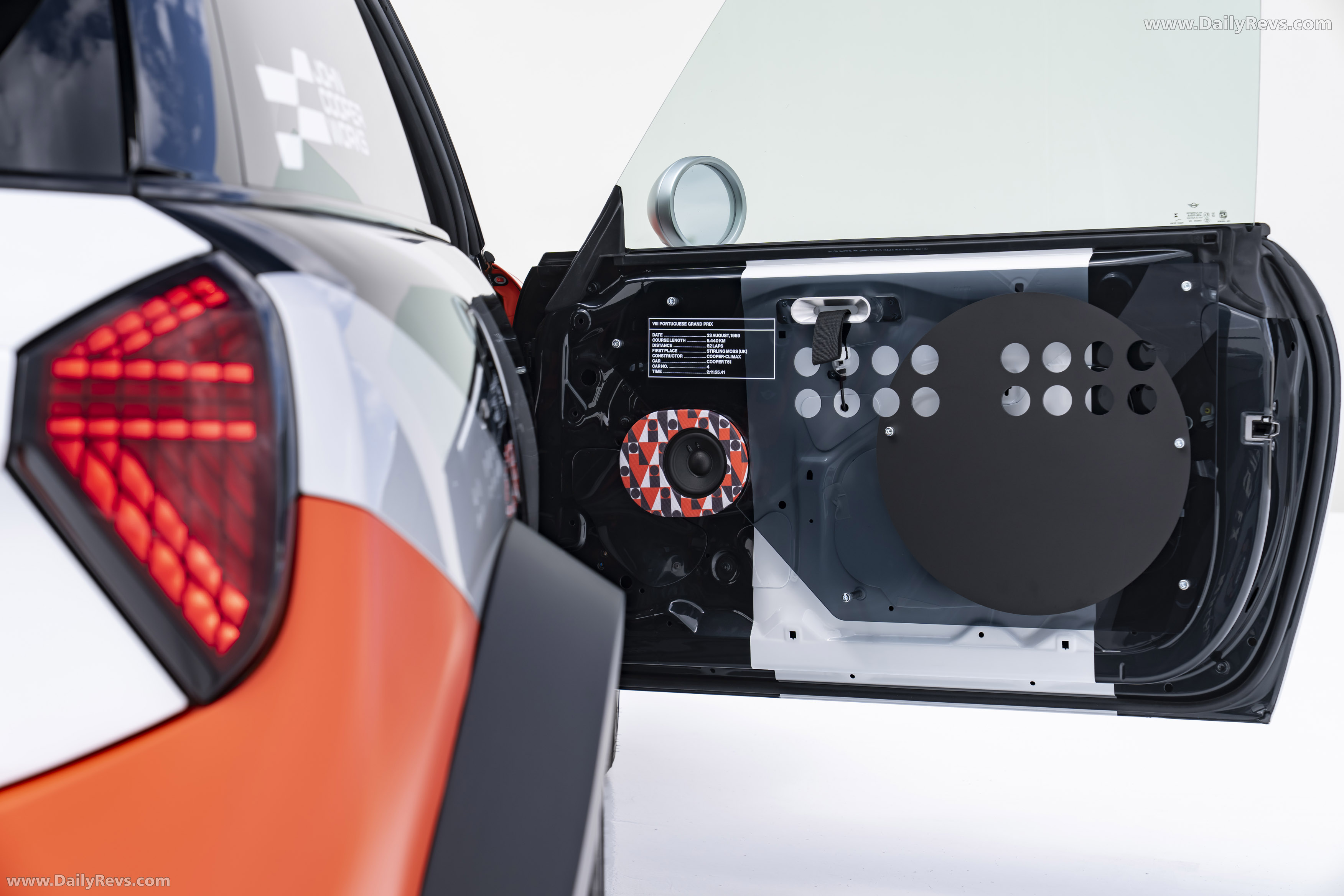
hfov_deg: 28.8
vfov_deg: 19.5
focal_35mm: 70
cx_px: 672
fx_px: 2613
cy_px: 448
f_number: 5.6
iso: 100
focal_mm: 70
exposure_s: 1/100
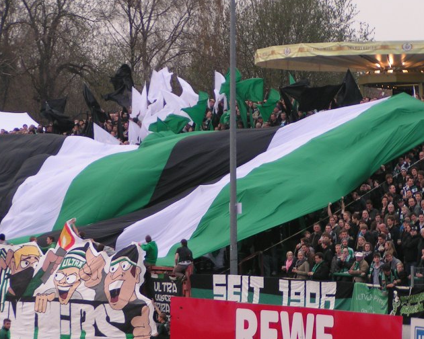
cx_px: 166
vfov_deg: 8.3
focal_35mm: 186
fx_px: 2334
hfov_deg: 10.4
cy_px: 172
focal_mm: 22.9
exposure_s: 1/160
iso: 50
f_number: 3.5
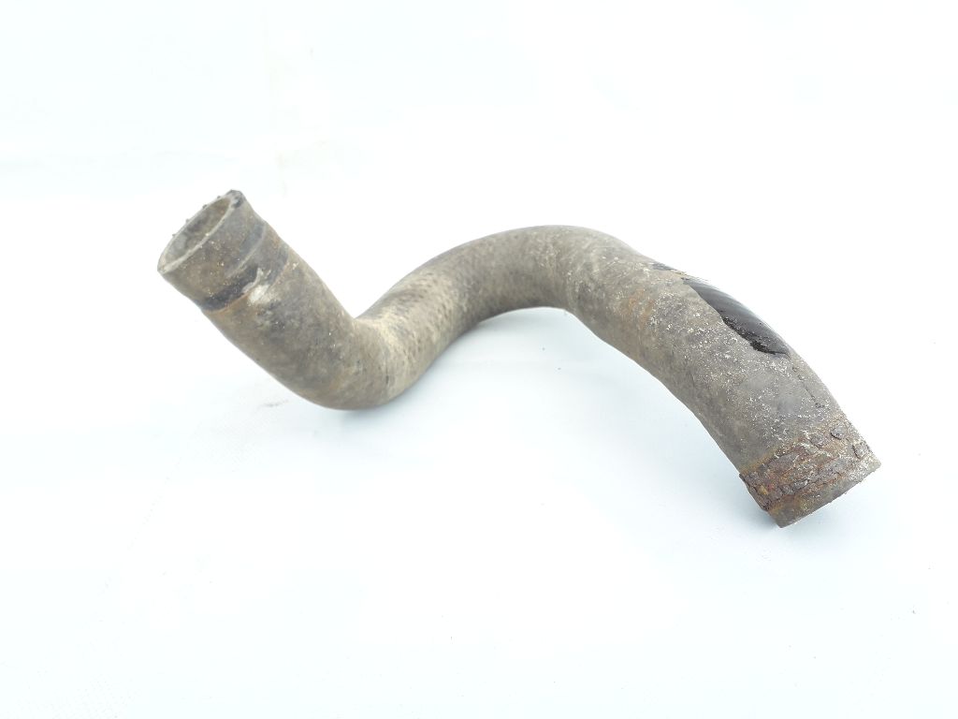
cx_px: 479
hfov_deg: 65.3
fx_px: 747
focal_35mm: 27
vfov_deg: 51.4
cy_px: 360
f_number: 1.9
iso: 40
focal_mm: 3.6
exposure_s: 1/116
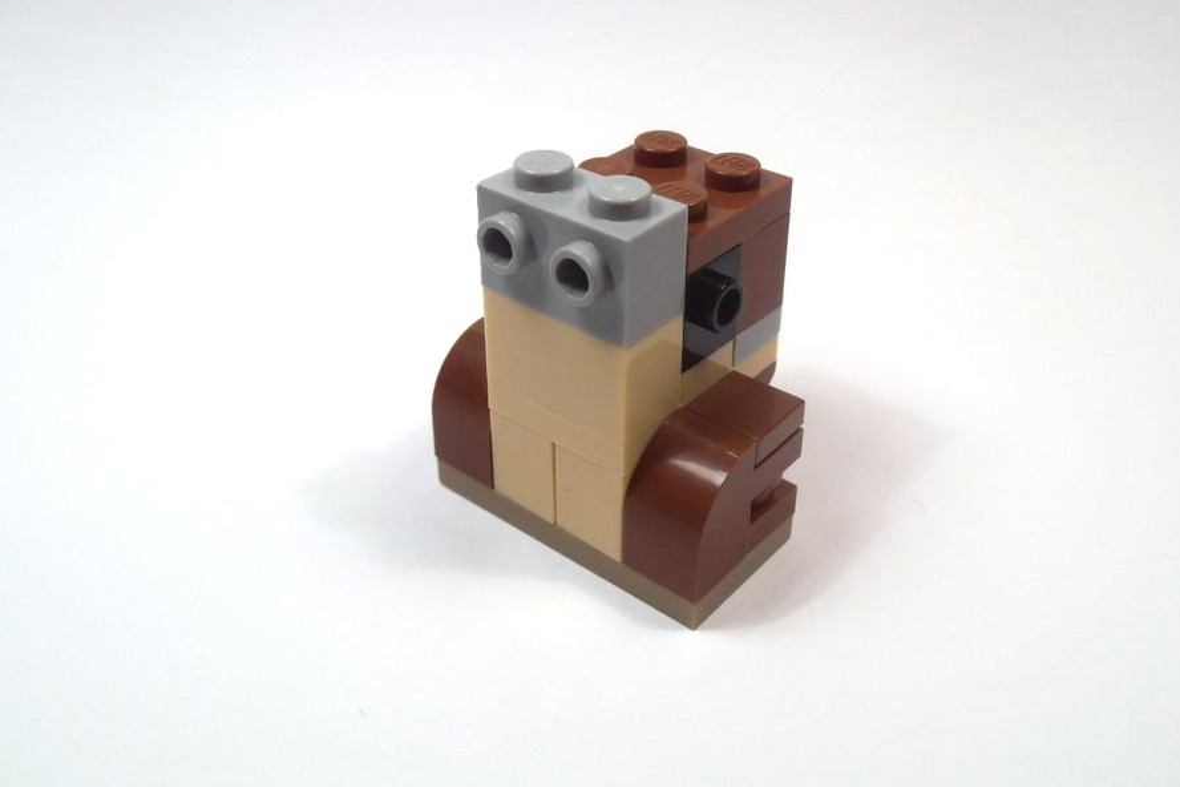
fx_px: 1278
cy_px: 342
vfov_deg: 34.2
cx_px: 597
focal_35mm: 39
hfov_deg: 49.6
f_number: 3.9
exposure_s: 1/125
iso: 80
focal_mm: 6.61
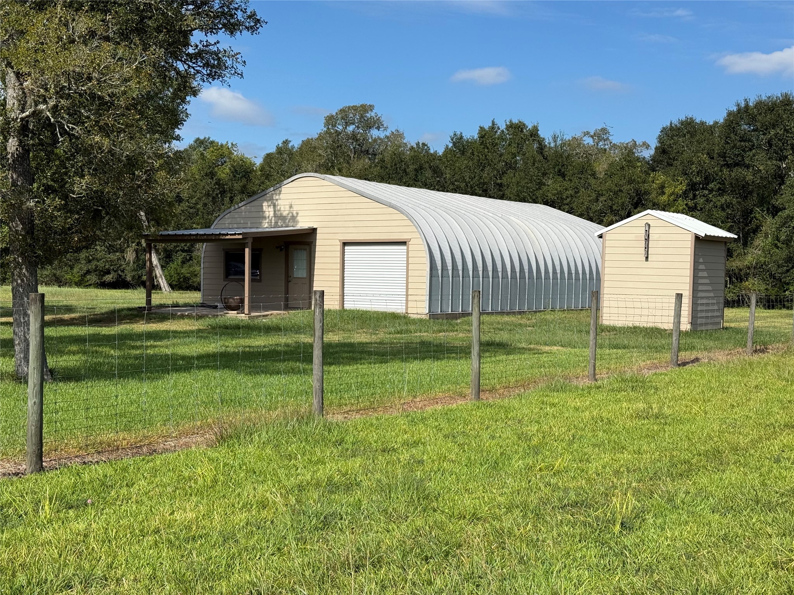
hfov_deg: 39.7
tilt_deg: -1.7
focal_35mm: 48
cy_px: 298
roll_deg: -0.6
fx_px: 1101
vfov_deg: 30.3
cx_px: 397
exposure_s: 1/6536
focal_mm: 6.76
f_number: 1.78
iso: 64
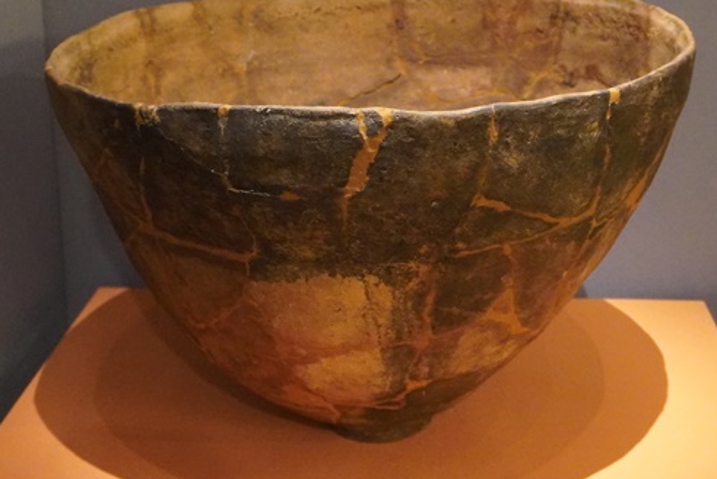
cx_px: 345
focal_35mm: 47
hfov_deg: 41.9
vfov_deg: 28.7
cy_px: 237
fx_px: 937
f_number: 4
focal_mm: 22
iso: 6400
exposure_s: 1/50
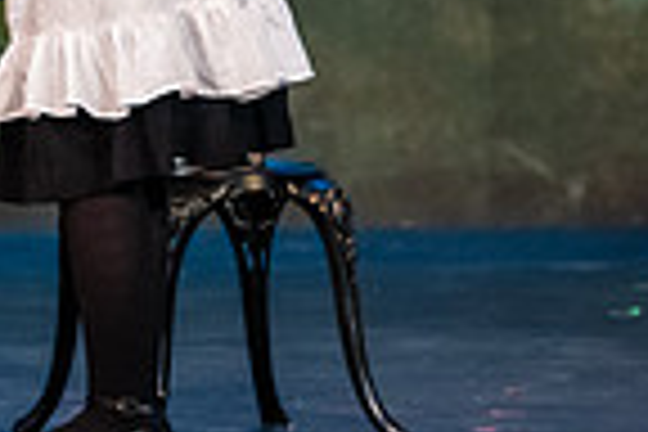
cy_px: -101
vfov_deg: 2.1
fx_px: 11573
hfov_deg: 3.2
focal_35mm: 643
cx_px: -576
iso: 3200
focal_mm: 160
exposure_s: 1/200
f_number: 3.2
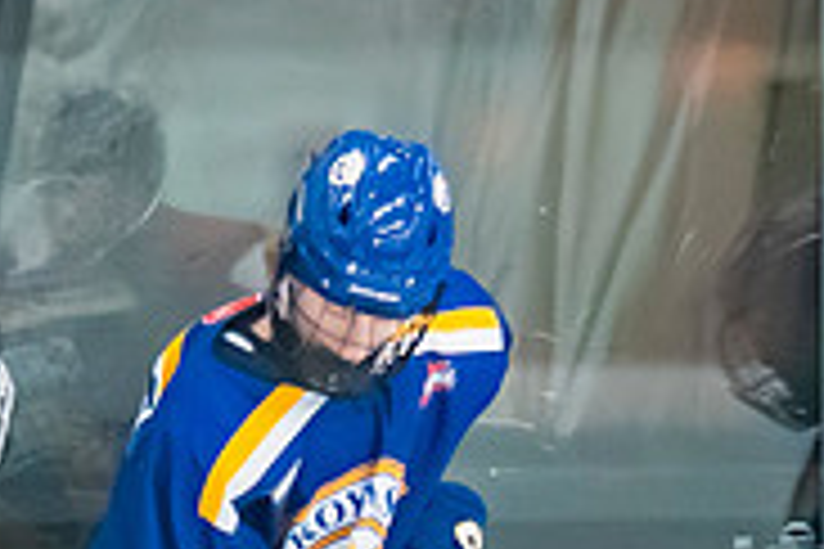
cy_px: 810
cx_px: 351
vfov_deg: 1.5
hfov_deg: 2.2
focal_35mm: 924
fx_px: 21148
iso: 3200
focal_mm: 140
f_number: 2.8
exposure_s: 1/640
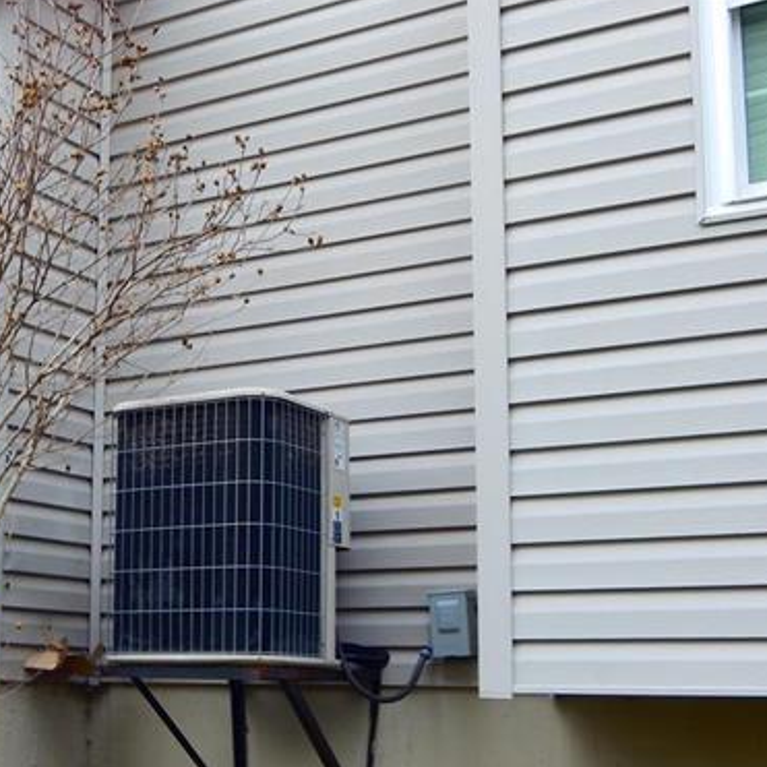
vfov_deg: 29.4
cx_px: 170
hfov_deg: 29.0
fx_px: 1454
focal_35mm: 58
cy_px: 486
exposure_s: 1/40
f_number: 3.4
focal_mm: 6.8
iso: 125
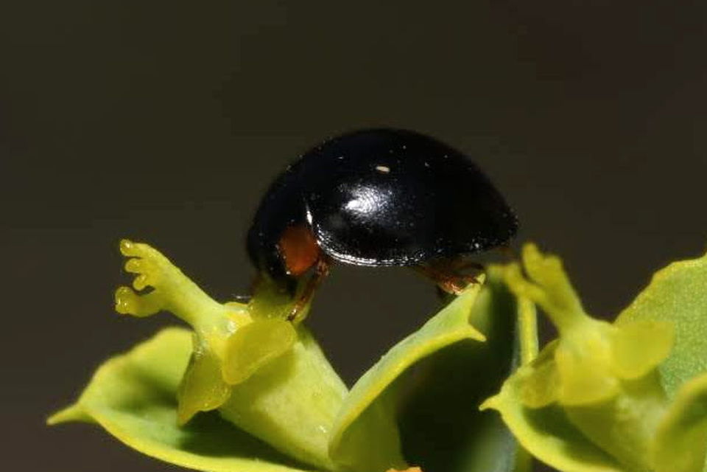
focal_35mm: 158
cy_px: 236
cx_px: 354
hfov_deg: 13.0
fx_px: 3093
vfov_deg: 8.7
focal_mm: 105
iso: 100
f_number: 29
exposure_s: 1/60
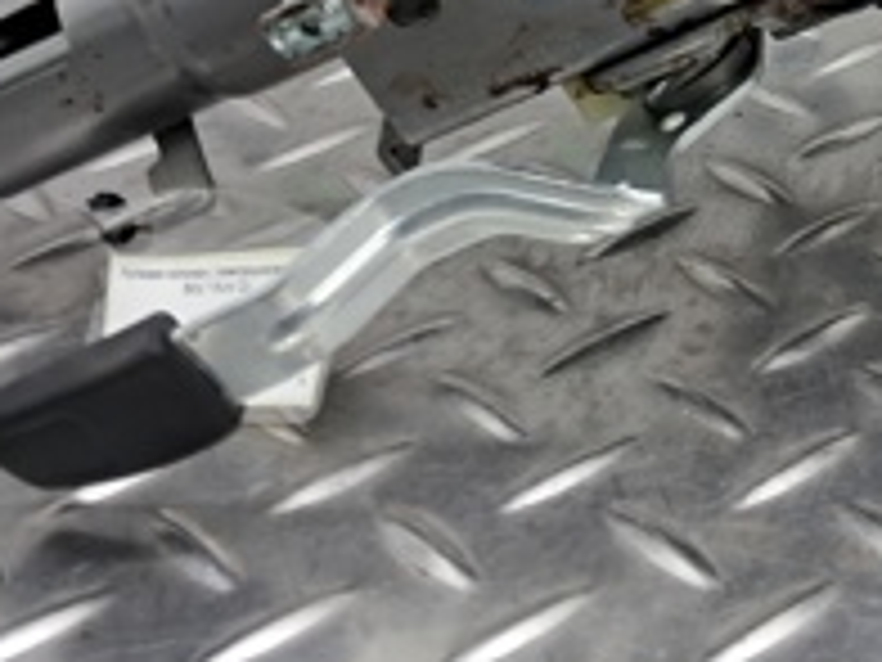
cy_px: -146
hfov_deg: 21.2
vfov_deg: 16.1
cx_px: 968
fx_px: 2242
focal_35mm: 88
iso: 100
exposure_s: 1/50
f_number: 1.8
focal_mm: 4
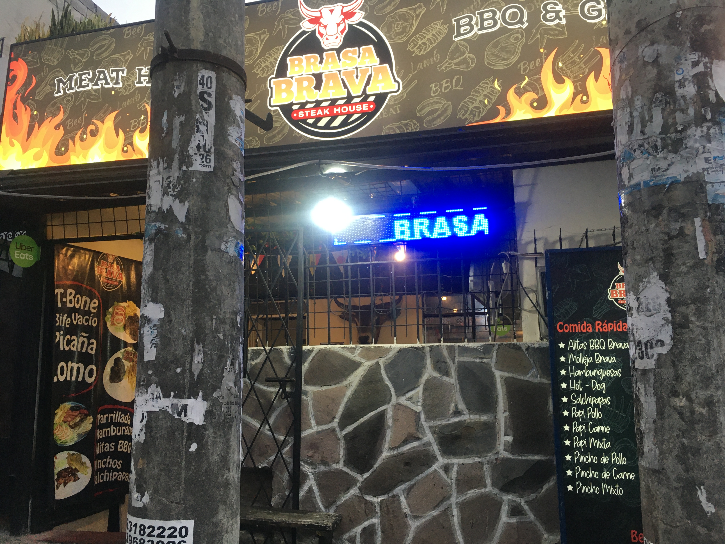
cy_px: 272
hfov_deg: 61.7
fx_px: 607
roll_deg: +2.1
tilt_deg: +8.9
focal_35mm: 29
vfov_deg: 48.2
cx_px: 362
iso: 32
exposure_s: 1/30
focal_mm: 4.15
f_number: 2.2
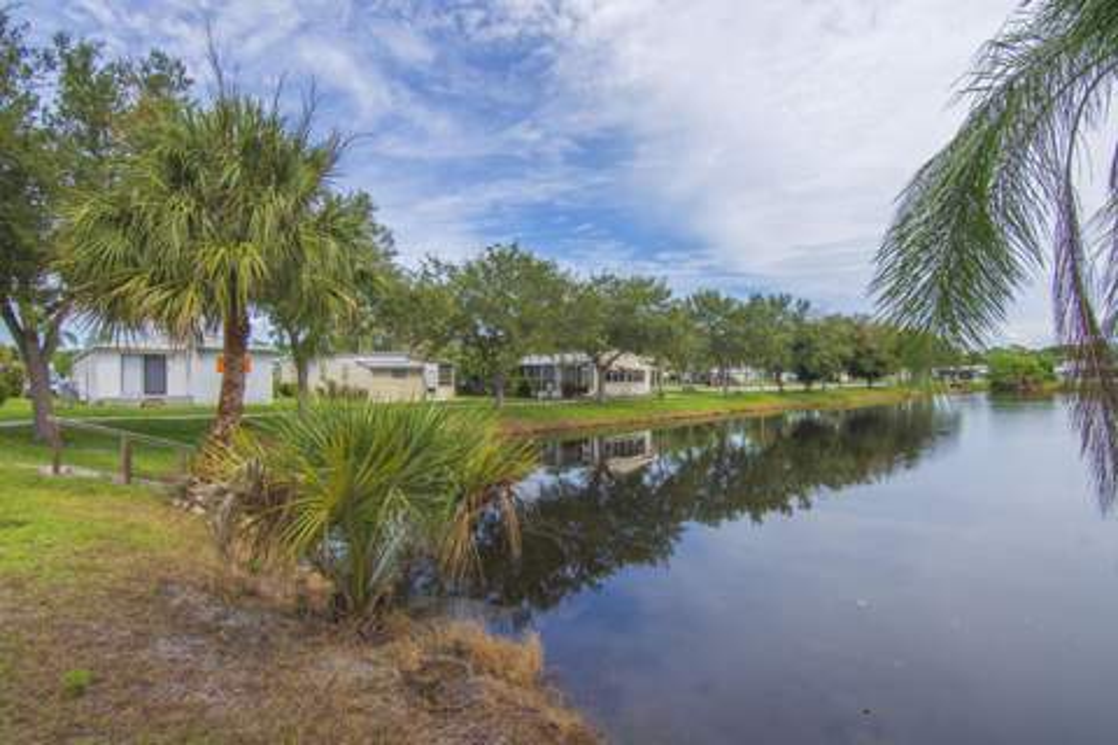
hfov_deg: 73.7
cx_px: 559
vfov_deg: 53.1
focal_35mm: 24
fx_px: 745
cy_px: 372
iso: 100
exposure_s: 1/250
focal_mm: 16
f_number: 8
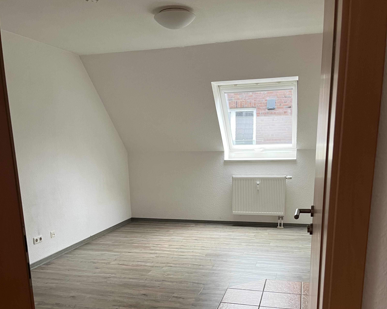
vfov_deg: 41.9
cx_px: 193
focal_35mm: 34
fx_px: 389
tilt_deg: -13.8
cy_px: 236
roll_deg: +1.1
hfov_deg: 52.8
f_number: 1.6
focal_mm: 5.1
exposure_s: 1/60
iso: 160
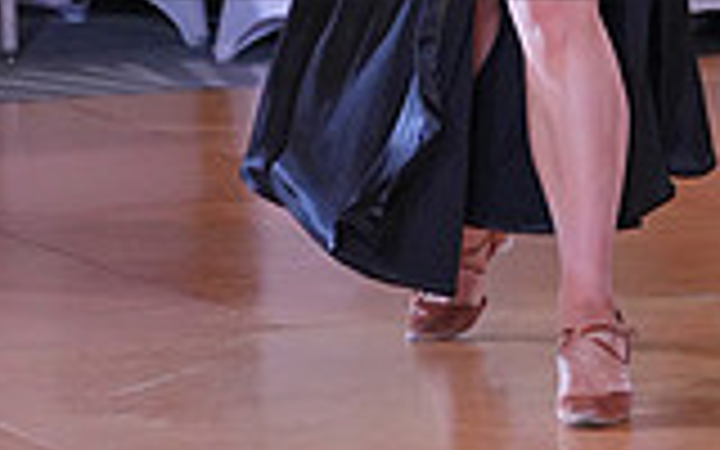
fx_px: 7633
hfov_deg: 5.4
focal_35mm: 389
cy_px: -148
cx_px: 763
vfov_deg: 3.4
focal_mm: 105
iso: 4000
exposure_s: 1/400
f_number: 4
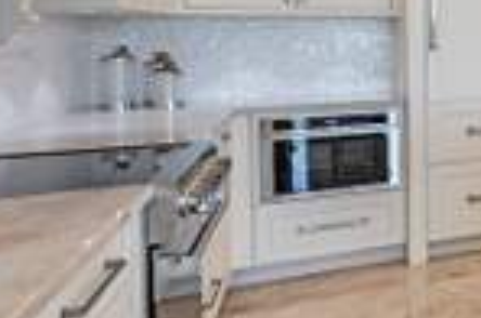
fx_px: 693
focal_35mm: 52
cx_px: 741
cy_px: 36
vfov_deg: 25.1
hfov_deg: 26.3
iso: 100
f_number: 9
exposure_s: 1/60
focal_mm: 16
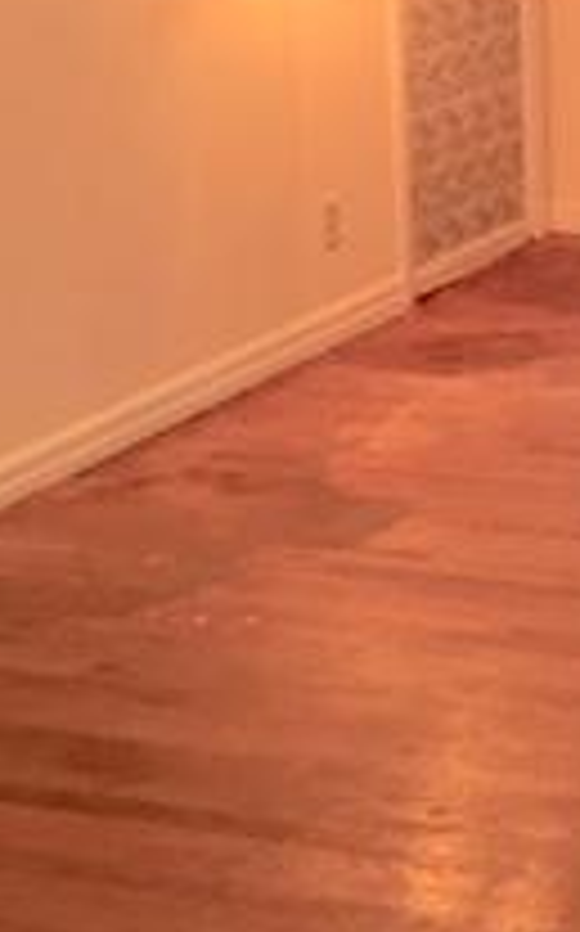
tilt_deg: -9.4
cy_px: 149
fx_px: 2408
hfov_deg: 13.2
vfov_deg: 21.5
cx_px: 787
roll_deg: -0.6
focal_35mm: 95
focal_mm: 4.15
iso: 100
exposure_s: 1/15
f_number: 2.2
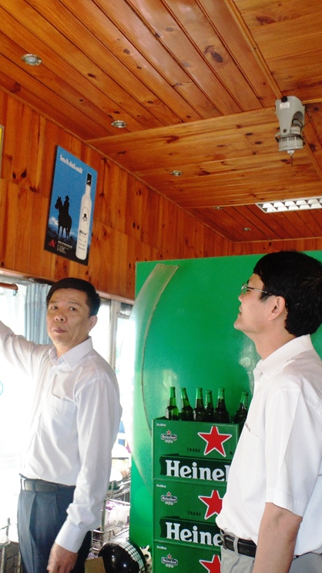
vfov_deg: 59.5
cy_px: 290
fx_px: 501
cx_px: 155
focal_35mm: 33
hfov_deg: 35.6
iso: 200
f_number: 3.1
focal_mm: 4
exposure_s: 1/30
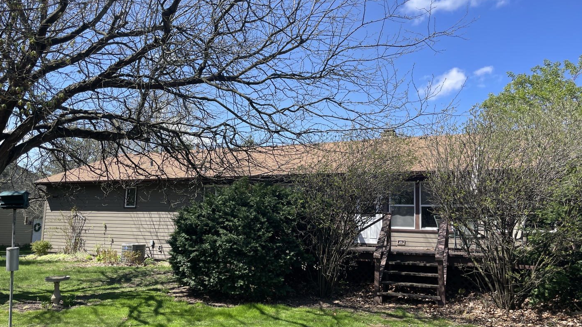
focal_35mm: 29
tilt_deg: +7.2
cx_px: 288
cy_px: 175
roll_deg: -1.8
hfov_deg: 66.1
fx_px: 447
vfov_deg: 40.1
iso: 32
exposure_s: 1/1553
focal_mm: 4.2
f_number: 1.6
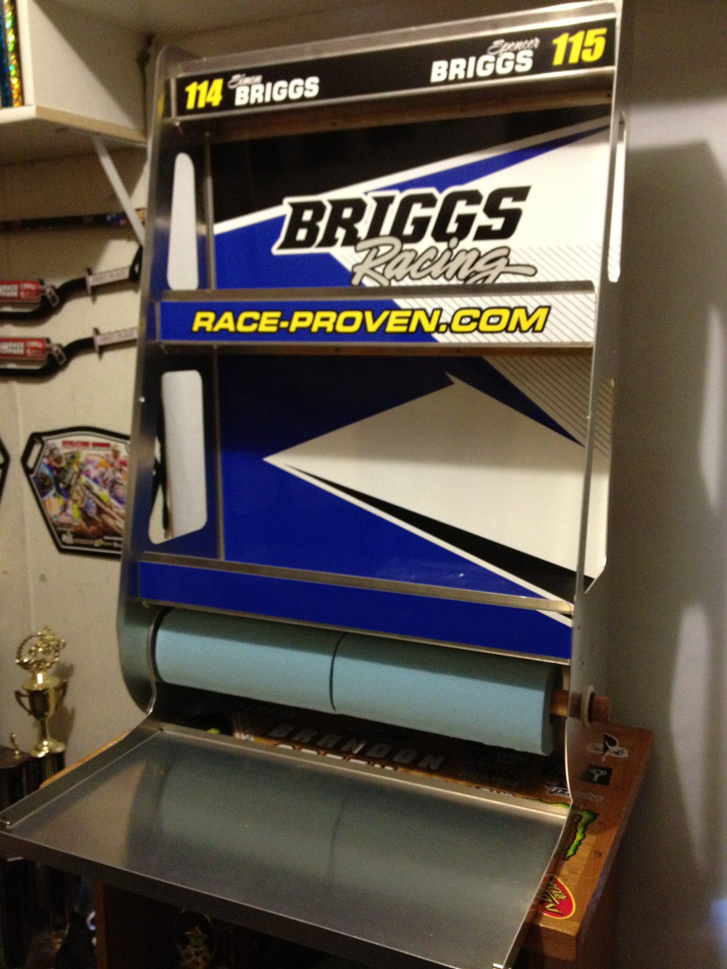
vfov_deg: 52.6
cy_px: 484
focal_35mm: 35
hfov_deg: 40.7
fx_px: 980
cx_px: 364
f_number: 2.4
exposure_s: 1/17
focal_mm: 4.28
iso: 400
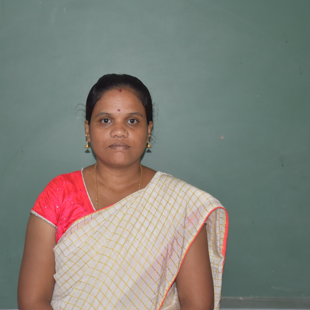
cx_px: 128
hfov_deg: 23.4
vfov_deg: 23.5
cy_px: 150
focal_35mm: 74
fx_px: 747
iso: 900
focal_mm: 35
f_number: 4.2
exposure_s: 1/60
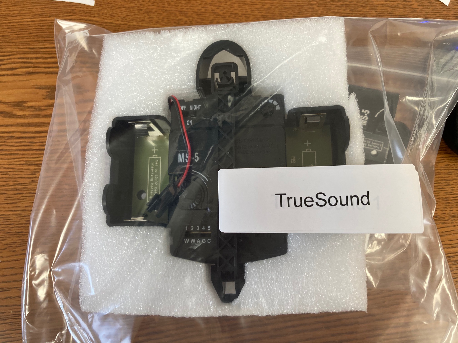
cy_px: 172
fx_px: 370
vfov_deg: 49.7
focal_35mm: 28
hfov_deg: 63.4
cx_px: 229
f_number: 1.8
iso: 80
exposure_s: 1/60
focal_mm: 3.99
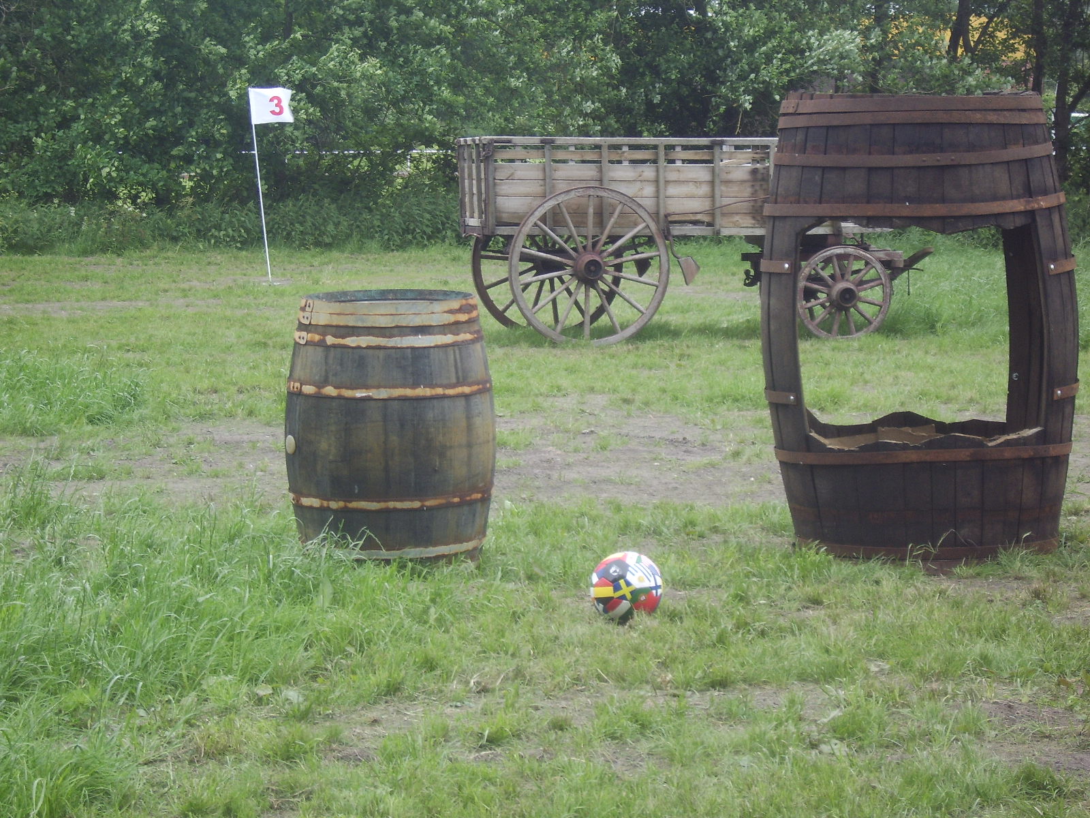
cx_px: 545
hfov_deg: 22.5
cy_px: 409
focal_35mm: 87
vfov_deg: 17.0
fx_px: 2739
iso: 71
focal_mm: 22.74
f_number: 4.9
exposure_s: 1/60
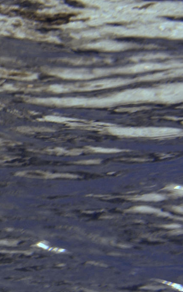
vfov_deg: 8.1
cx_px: -218
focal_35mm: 258
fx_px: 2058
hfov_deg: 5.0
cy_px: 174
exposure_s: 1/125
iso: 200
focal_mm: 60
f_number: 11
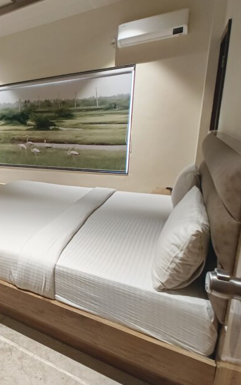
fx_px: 252
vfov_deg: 74.7
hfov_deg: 41.8
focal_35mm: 24
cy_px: 180
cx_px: -17
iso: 1293
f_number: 2.2
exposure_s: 1/50
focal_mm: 2.15
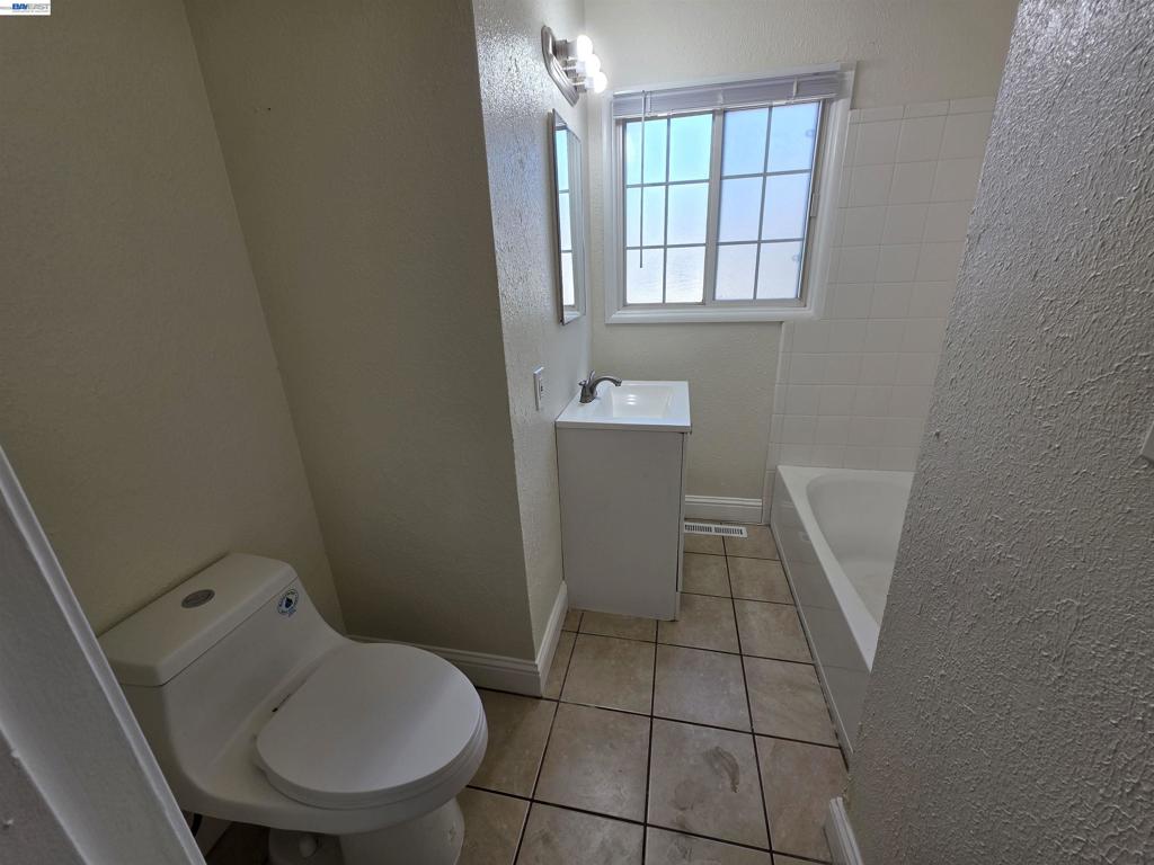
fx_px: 433
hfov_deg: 106.2
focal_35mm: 13
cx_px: 577
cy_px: 432
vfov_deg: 89.9
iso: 25
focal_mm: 2.2
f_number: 1.9
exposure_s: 1/120
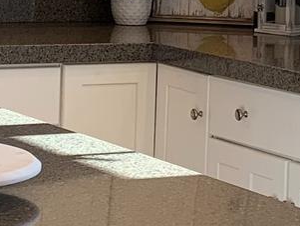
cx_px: 235
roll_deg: -2.1
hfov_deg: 11.1
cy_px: 19
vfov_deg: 8.4
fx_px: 1535
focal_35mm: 177
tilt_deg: -6.5
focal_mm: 4.25
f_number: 1.8
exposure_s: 1/120
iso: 25
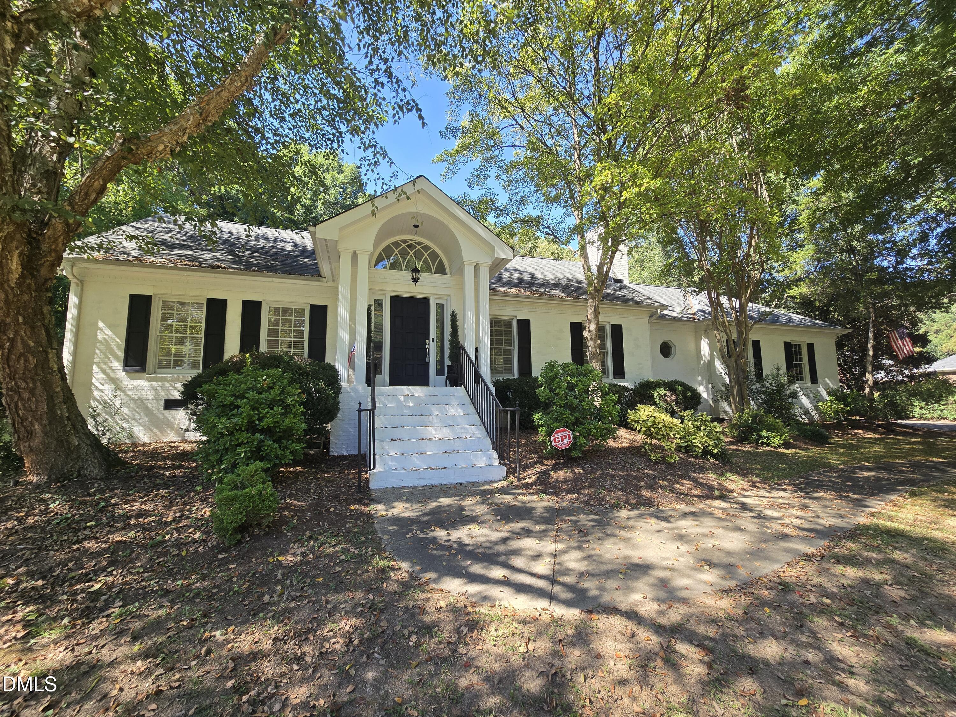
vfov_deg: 89.9
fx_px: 359
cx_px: 478
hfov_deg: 106.2
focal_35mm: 13
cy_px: 358
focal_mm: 2.2
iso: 50
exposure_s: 1/353
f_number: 2.2
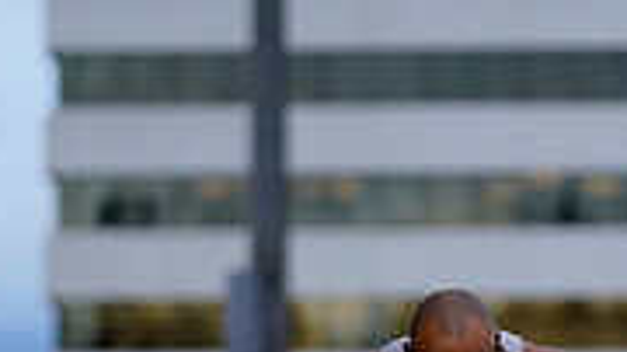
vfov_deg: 2.5
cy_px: 559
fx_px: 7976
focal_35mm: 480
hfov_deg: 4.5
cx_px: 488
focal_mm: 142
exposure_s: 1/1600
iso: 2000
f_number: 2.8
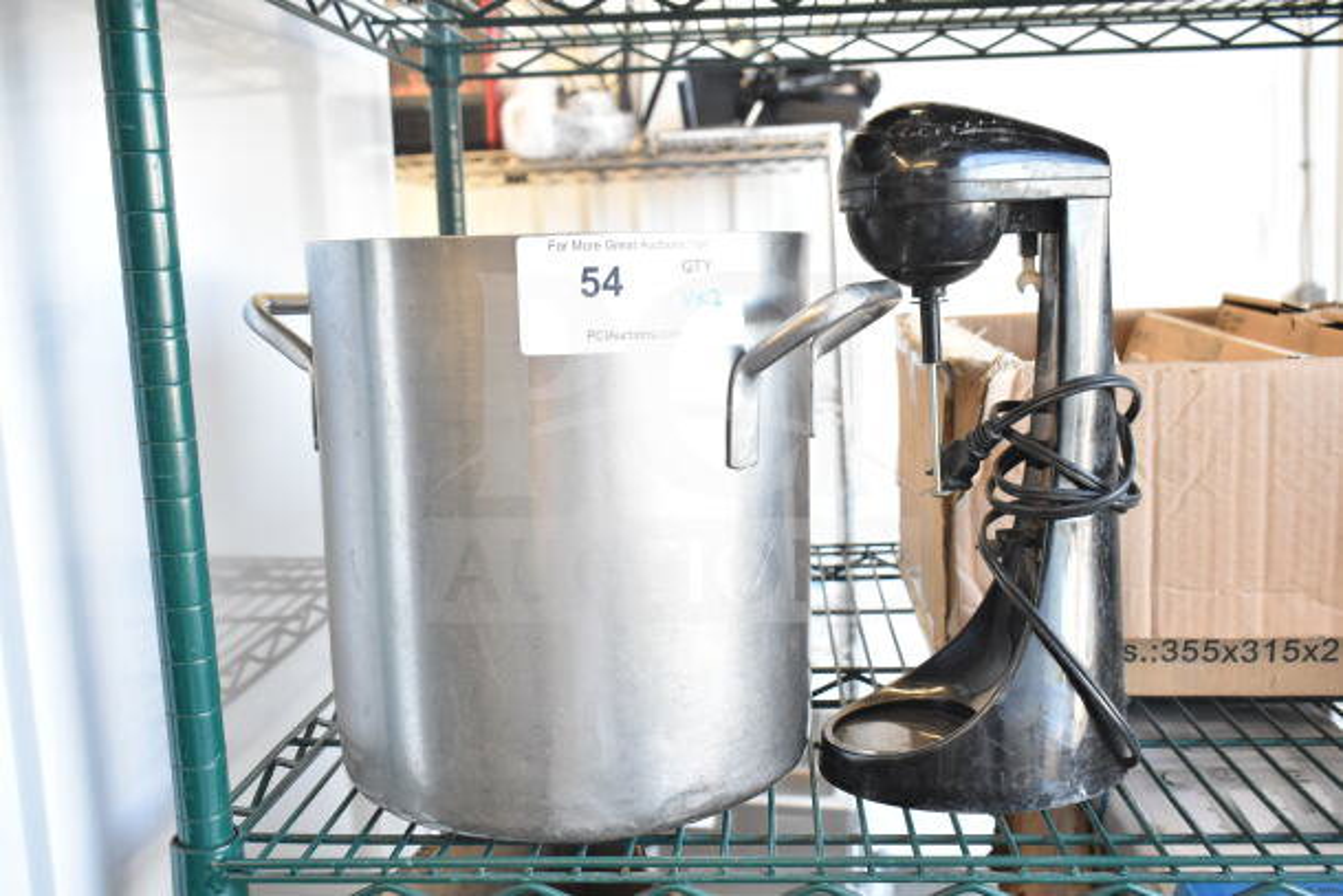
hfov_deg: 53.1
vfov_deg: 36.9
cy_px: 448
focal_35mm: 36
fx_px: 1343
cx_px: 672
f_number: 5
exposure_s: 1/100
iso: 1600
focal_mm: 24
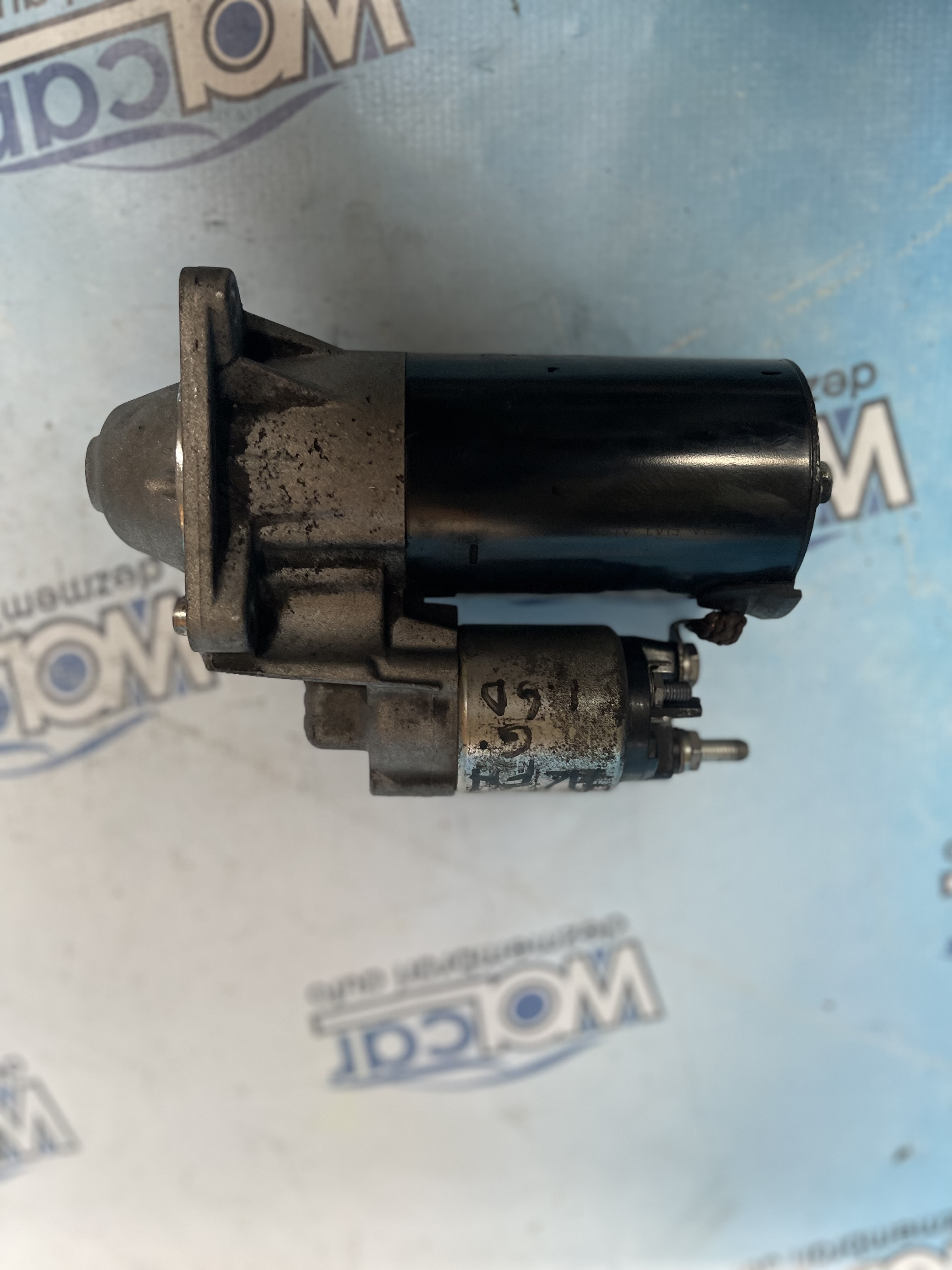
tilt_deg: -74.7
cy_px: 635
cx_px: 476
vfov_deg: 67.3
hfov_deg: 53.1
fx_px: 953
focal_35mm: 26
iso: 125
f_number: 1.6
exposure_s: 1/94
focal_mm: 5.1
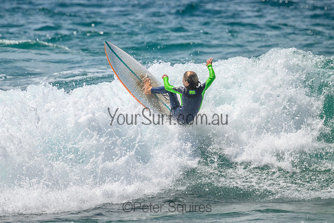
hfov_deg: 1.9
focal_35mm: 1086
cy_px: 113
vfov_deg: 1.3
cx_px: 146
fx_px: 10079
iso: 560
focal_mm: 800
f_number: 11
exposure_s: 1/2000
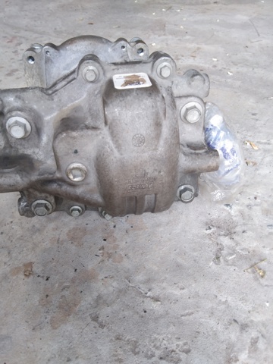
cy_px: 182
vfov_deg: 60.0
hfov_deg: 46.8
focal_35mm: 30
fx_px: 315
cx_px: 136
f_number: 2.2
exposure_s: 1/100
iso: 114
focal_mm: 3.65
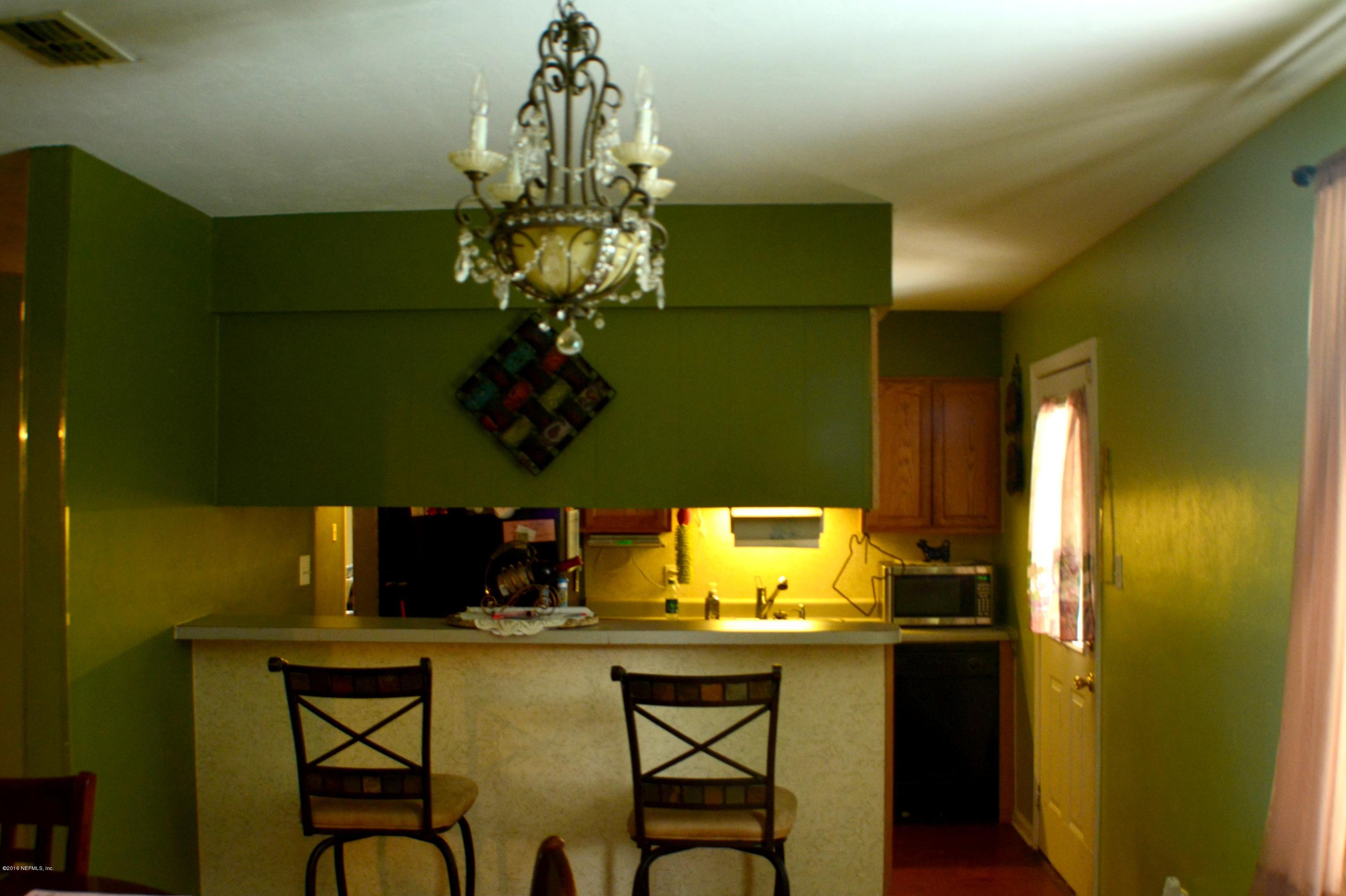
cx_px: 673
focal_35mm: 44
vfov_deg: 30.8
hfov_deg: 45.0
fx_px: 1626
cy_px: 448
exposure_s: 1/30
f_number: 4.5
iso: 1100
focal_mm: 29
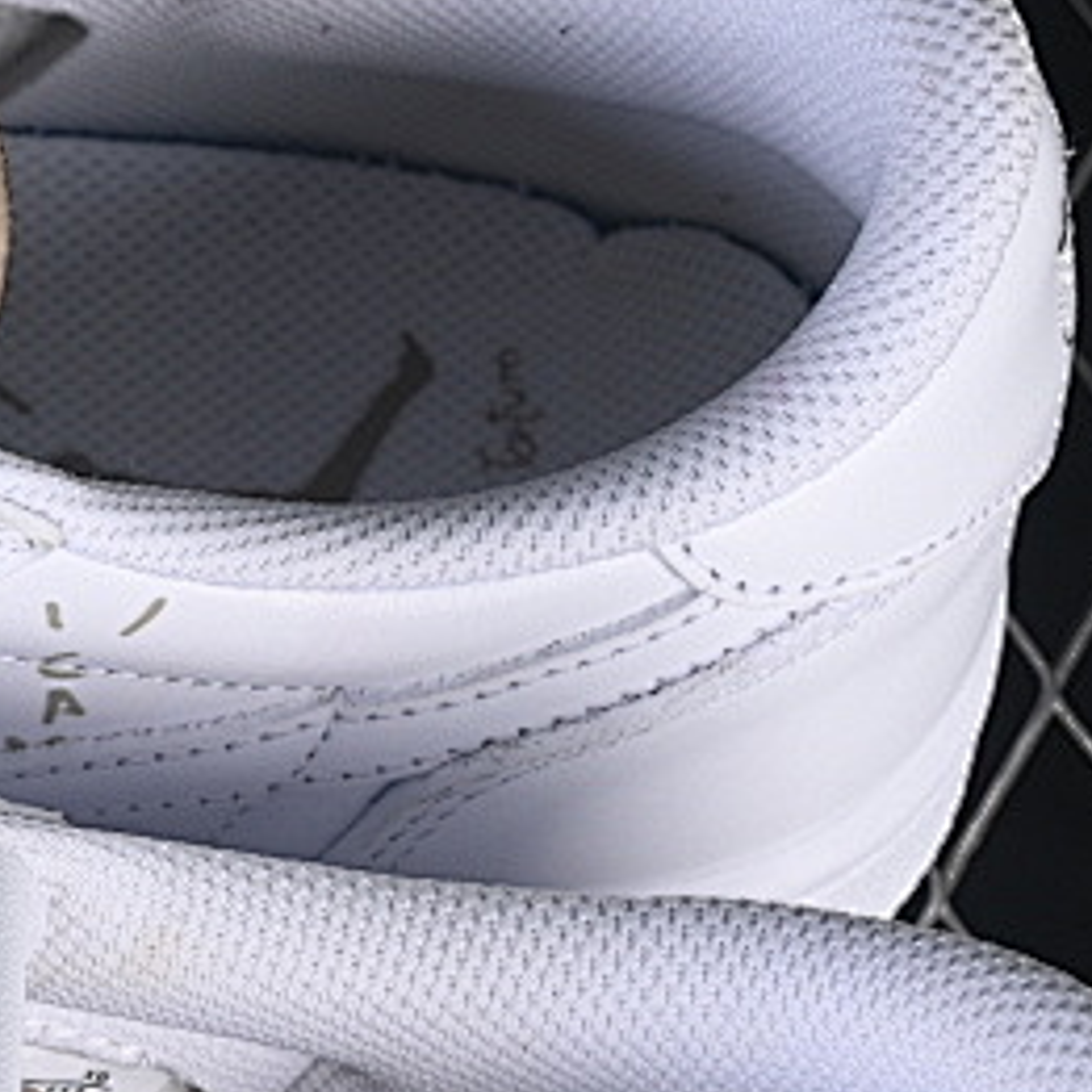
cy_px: 1088
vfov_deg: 6.6
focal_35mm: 264
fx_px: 9422
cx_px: -569
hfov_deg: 6.5
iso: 160
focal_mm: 50
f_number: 7.1
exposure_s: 1/80
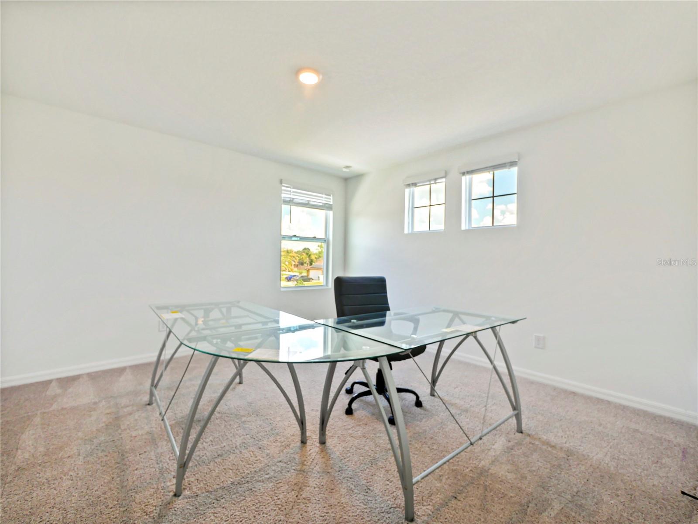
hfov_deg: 102.1
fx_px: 282
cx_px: 349
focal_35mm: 14
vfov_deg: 85.7
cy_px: 262
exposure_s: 1/60
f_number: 4
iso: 200
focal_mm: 7
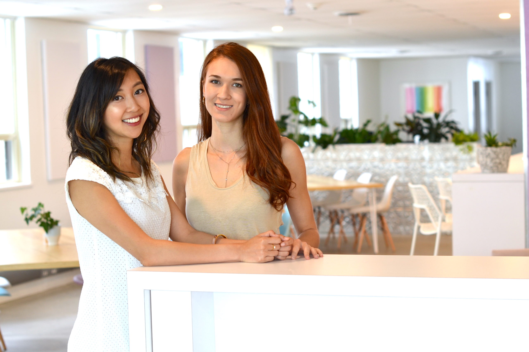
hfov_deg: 27.0
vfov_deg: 18.2
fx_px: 1102
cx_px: 264
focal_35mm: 75
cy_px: 176
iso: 200
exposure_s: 1/40
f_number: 3.2
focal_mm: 50
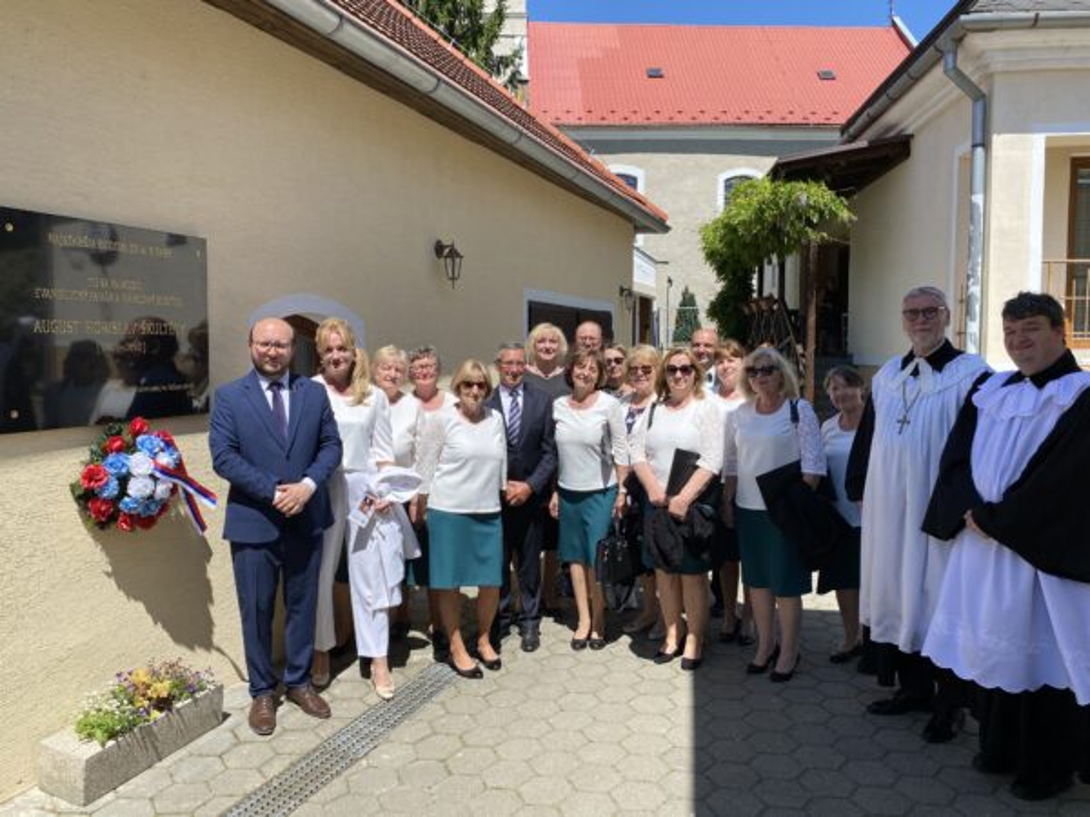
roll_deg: +0.6
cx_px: 545
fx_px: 819
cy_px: 408
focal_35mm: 26
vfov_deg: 53.1
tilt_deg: -6.0
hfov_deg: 67.3
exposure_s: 1/2571
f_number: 1.8
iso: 32
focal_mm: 4.25
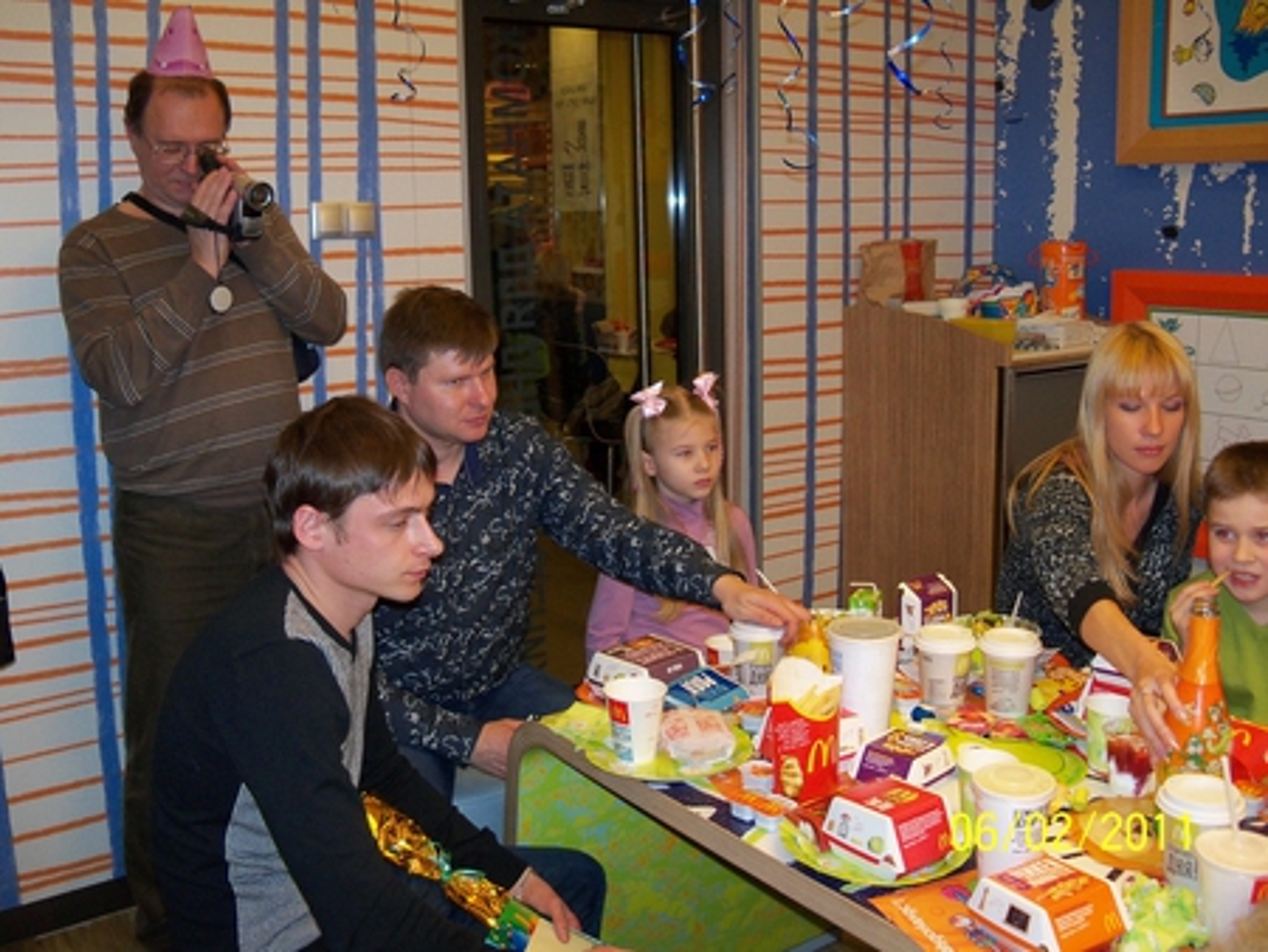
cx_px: 634
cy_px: 476
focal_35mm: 35
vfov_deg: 40.7
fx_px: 1283
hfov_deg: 52.6
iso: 200
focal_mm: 6.2
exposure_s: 1/30
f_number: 3.5
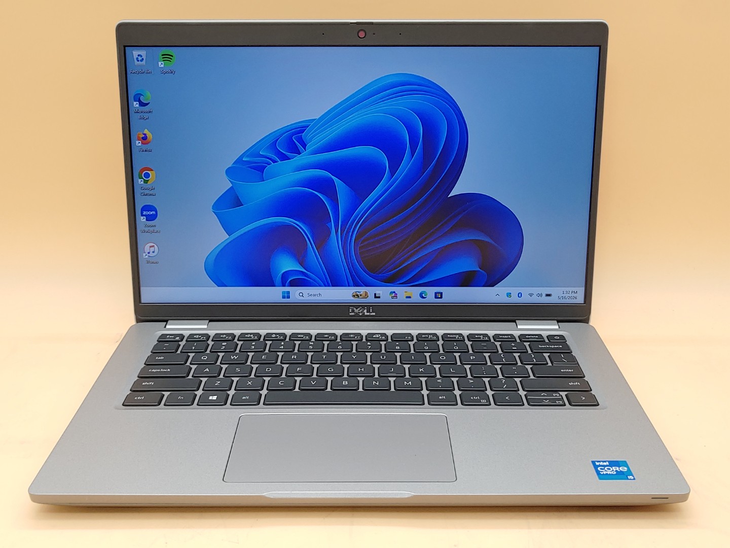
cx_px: 365
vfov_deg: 35.1
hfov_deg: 45.8
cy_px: 274
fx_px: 865
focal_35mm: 41
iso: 50
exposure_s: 1/74
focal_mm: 4.36
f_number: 1.8
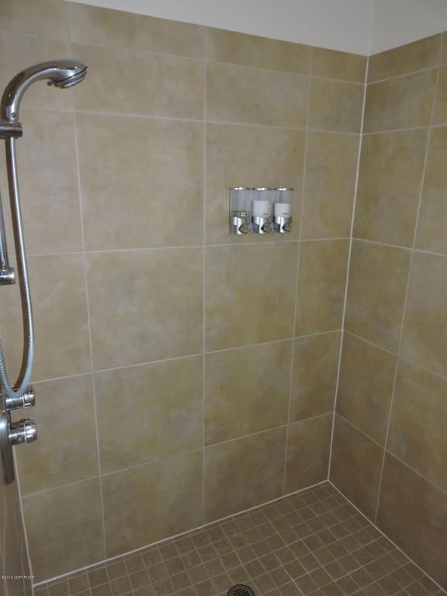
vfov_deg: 71.6
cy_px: 298
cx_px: 224
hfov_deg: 56.8
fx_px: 413
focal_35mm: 24
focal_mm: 4.3
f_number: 3.3
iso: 200
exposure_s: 1/30
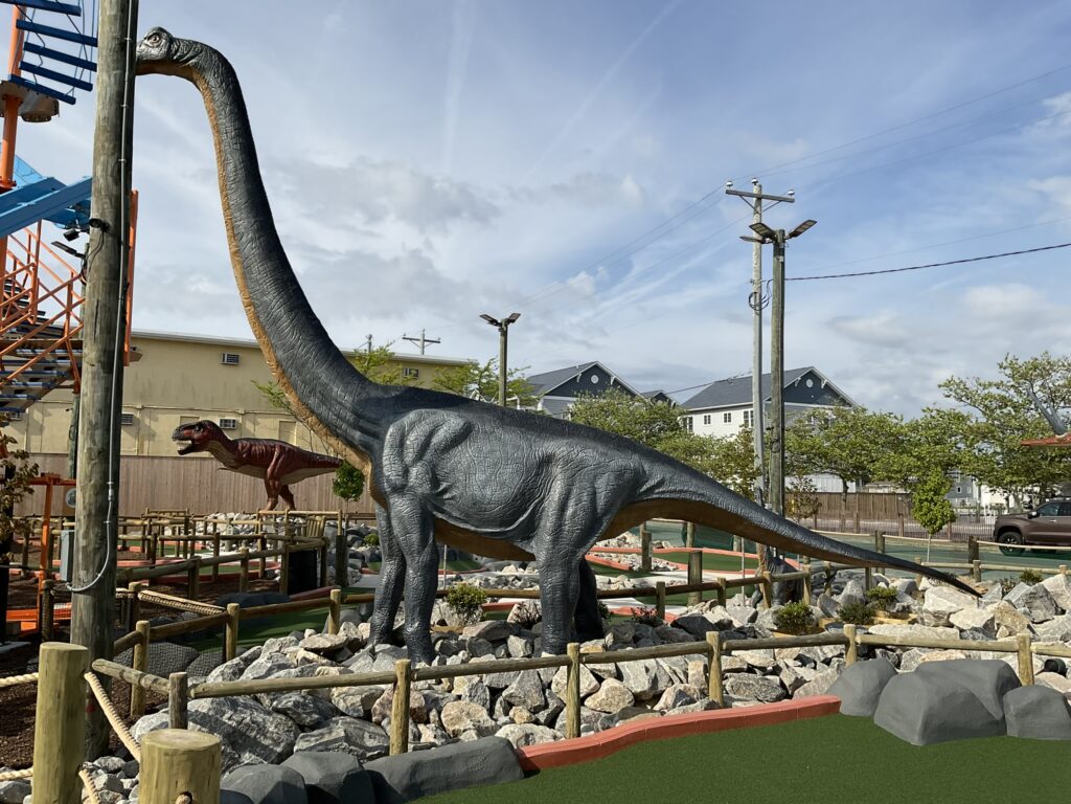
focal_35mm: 29
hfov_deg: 61.7
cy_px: 402
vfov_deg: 48.2
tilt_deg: +5.8
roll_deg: -0.9
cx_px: 536
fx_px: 897
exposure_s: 1/2538
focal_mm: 3
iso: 16
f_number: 1.8
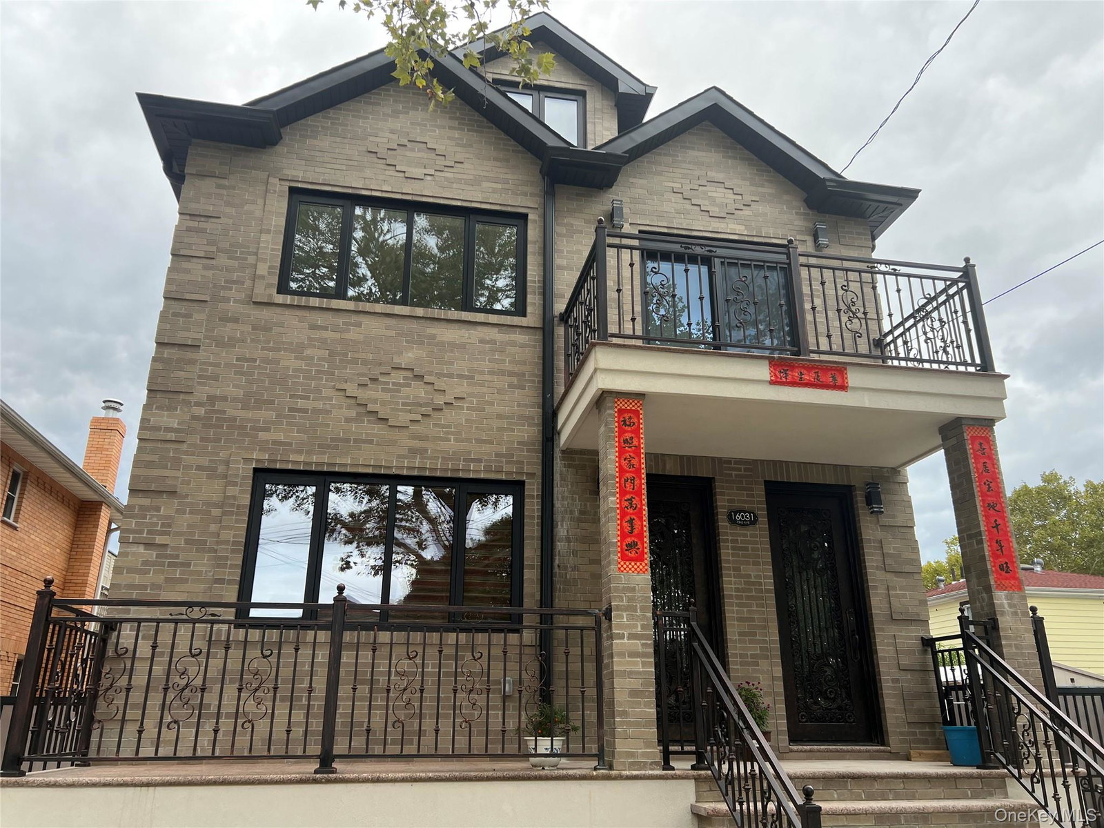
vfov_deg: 53.1
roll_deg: -1.0
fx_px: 829
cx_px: 552
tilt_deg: +19.9
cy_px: 414
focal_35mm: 26
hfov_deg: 67.3
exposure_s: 1/164
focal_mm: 5.7
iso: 64
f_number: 1.5
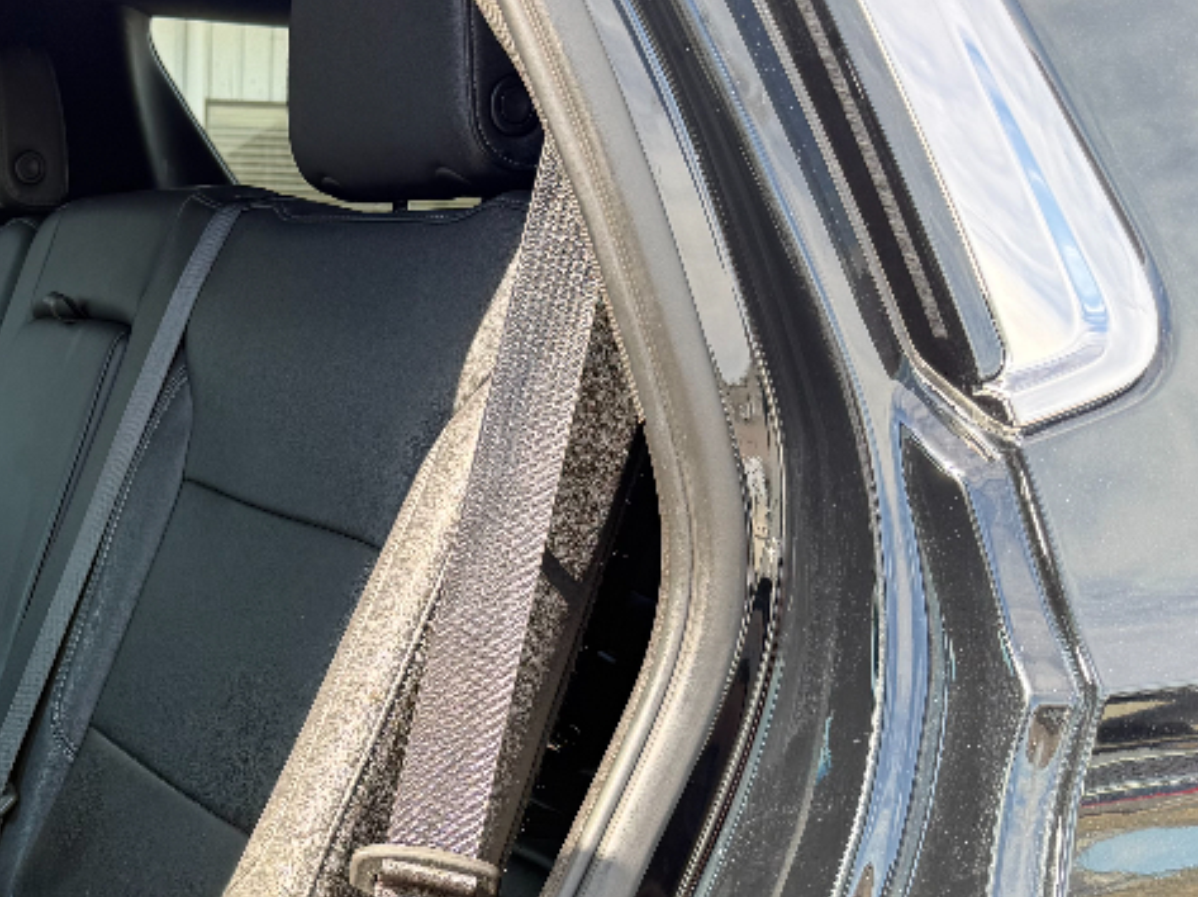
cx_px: 76
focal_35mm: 52
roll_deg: -0.5
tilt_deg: -12.8
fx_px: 1798
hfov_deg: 34.4
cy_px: 737
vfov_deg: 27.4
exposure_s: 1/242
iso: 80
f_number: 1.78
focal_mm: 6.76
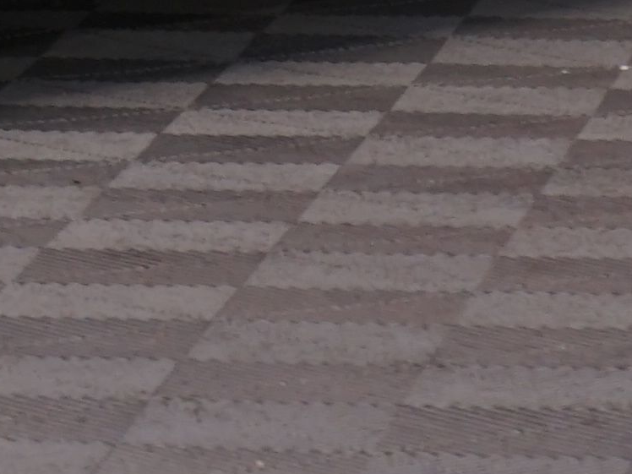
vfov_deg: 2.9
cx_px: -408
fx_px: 9147
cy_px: -866
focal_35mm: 501
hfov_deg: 3.9
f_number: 5.6
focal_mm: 65
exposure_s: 1/30
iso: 400
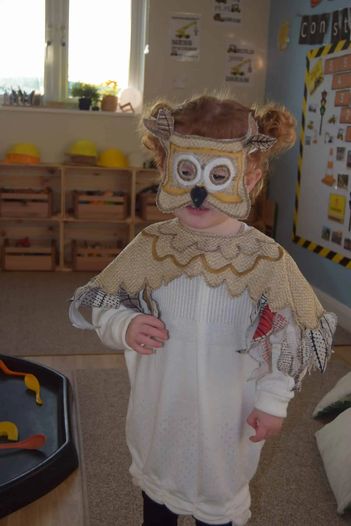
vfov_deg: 46.4
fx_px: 614
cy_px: 263
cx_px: 176
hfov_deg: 31.9
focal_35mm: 42
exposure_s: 1/200
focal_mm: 28
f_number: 4
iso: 320
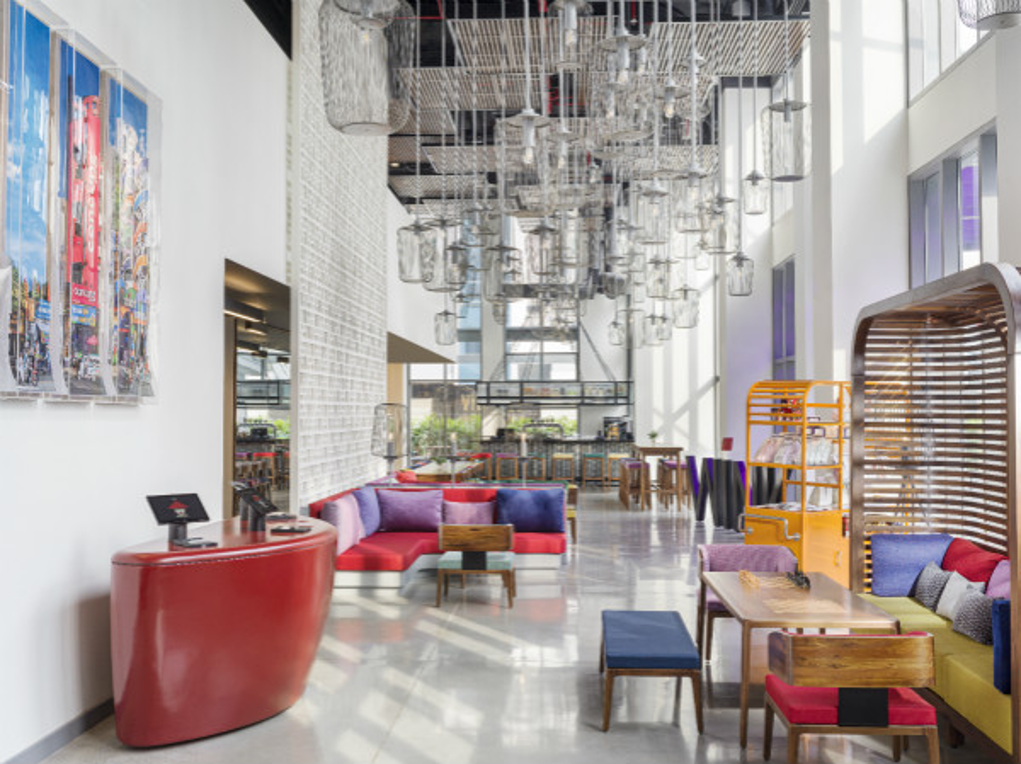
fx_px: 1032
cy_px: 382
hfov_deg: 52.7
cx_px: 510
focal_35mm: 35
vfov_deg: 40.6
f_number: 11
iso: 400
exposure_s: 1/15
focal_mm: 45
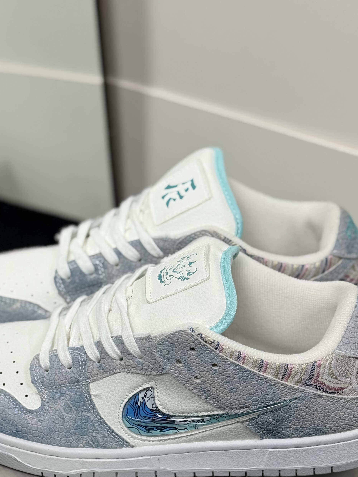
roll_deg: -0.8
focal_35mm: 78
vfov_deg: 24.9
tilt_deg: -34.2
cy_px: 326
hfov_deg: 18.9
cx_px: 158
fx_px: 1075
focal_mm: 6.76
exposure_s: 1/195
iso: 50
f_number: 1.78
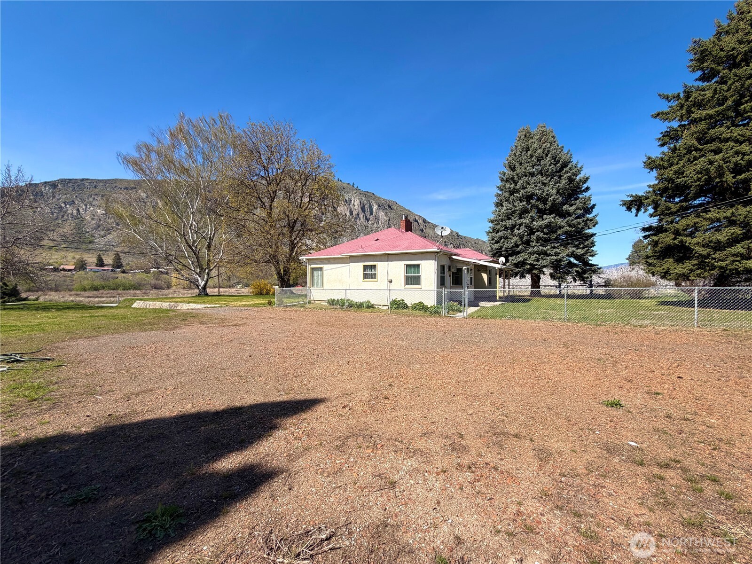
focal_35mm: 14
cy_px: 282
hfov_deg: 102.1
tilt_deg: -0.3
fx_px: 304
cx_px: 376
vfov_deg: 85.7
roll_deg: +0.4
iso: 25
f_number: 2.2
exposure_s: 1/770
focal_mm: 2.22
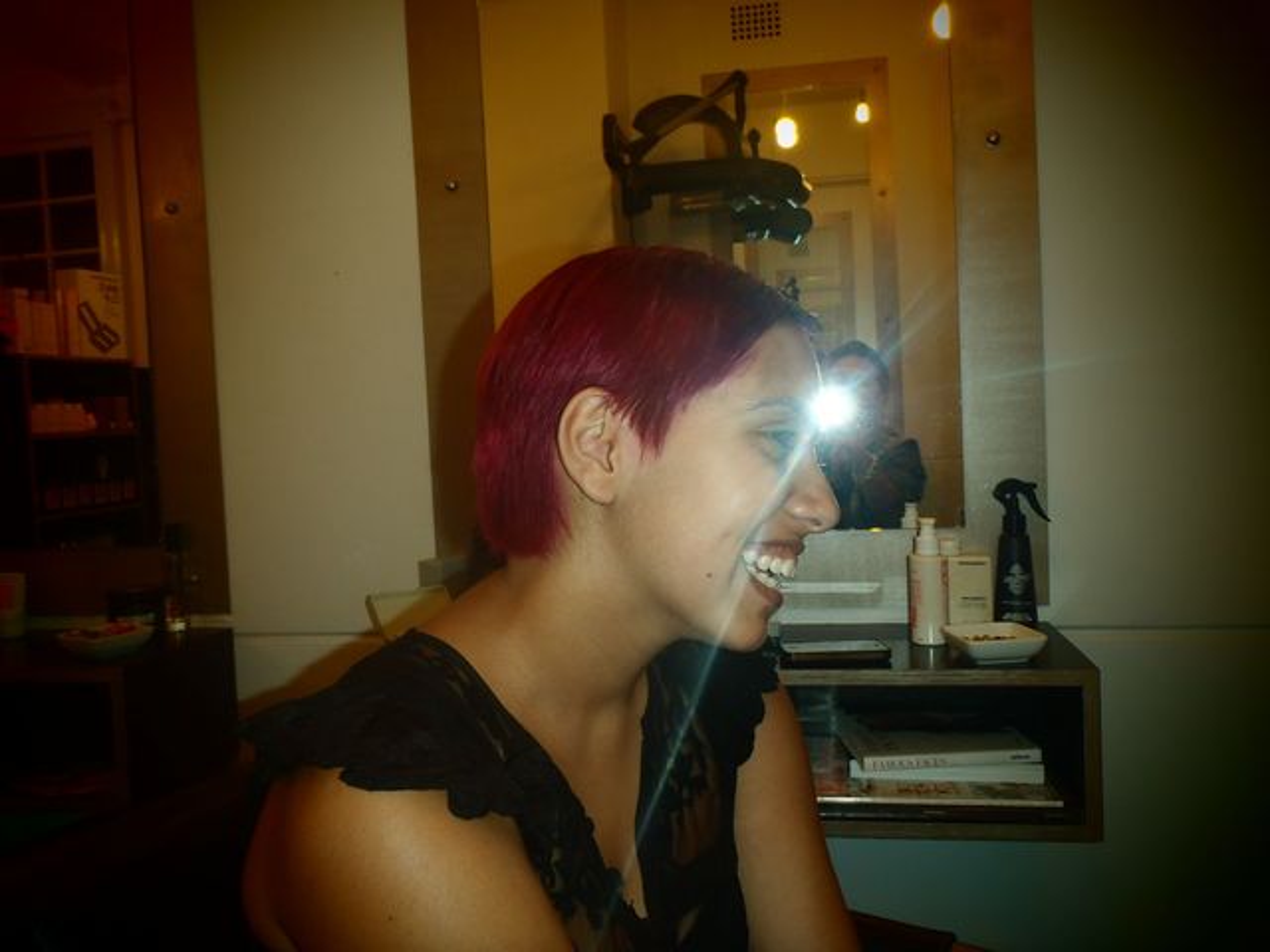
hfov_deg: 63.4
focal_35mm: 28
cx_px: 635
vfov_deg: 49.7
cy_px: 476
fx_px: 1027
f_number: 3.9
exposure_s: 1/30
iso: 100
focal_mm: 5
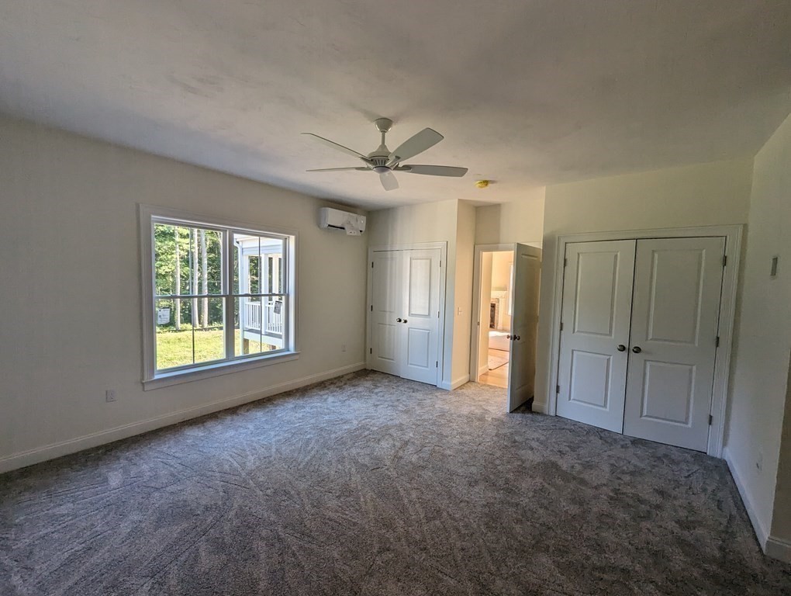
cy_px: 298
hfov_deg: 106.1
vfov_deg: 90.1
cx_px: 396
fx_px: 297
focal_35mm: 13
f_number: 2.2
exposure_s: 1/155
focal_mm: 1.95
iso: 48
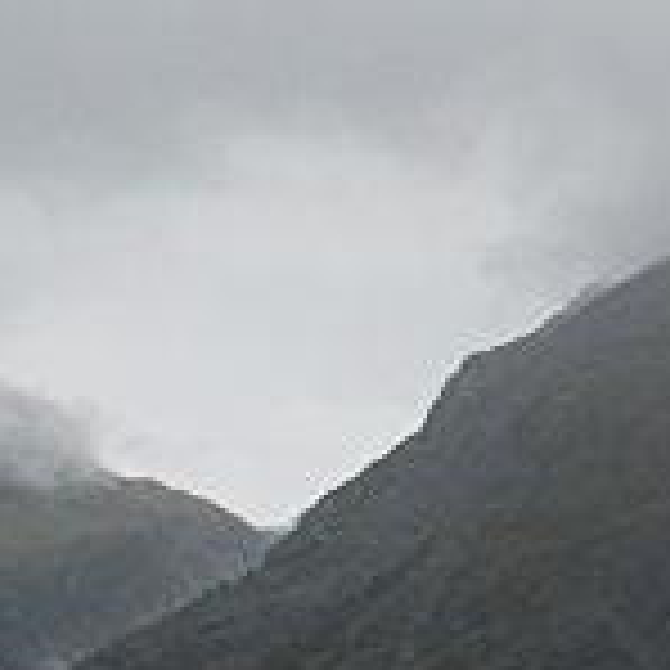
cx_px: 1133
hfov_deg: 10.9
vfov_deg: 11.5
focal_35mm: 151
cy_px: 162
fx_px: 3307
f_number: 5.6
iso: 400
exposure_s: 1/2500
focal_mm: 22
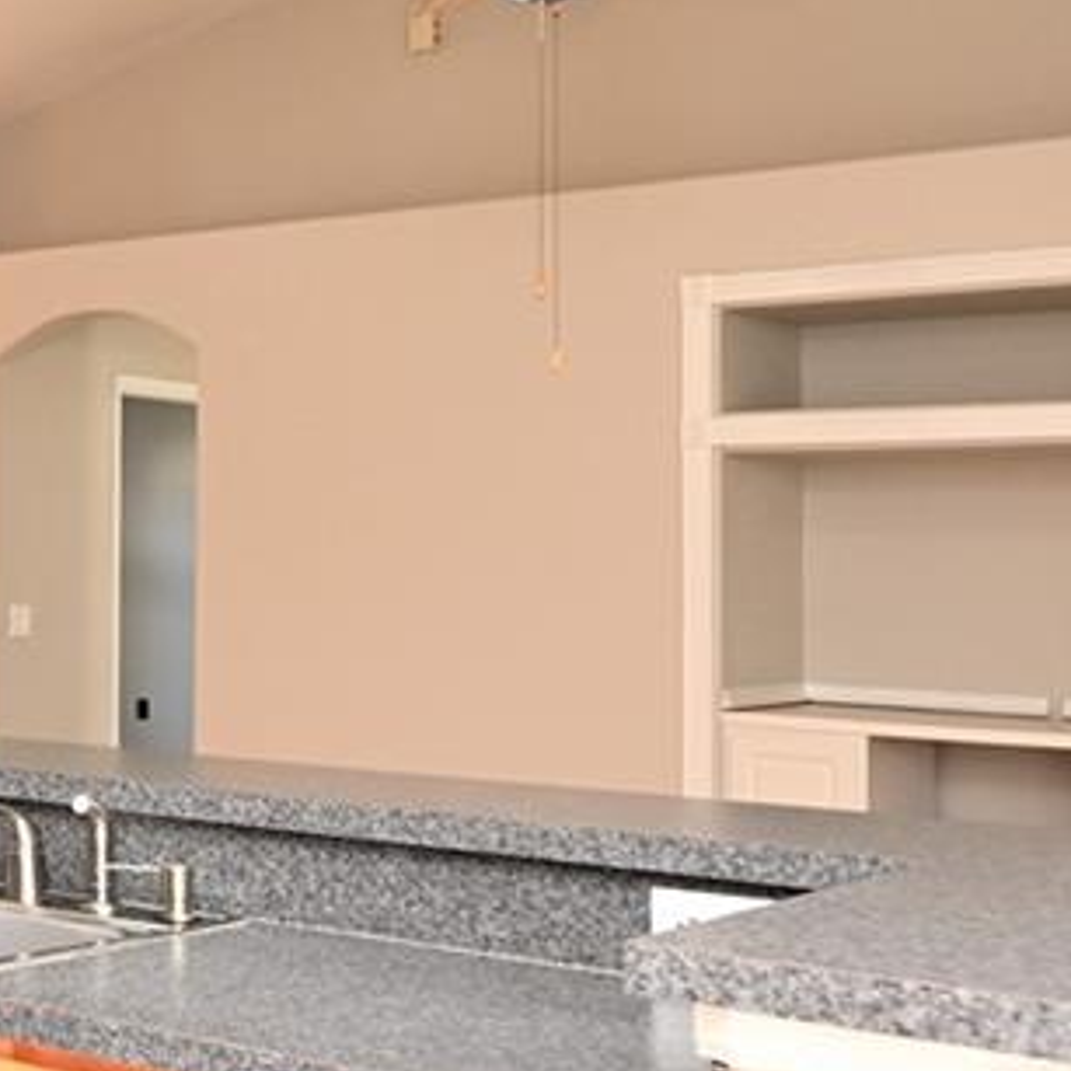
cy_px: 454
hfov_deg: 22.6
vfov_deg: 27.7
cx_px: -544
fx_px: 2170
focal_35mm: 62
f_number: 4
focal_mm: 14
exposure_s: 1/60
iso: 320
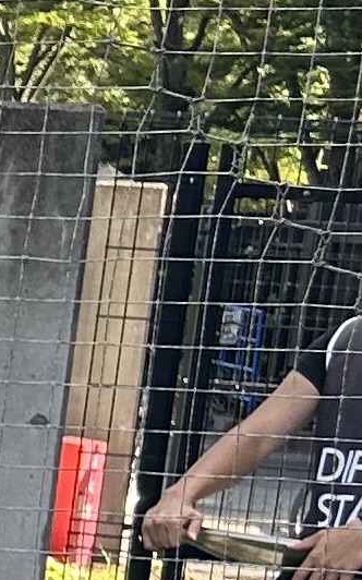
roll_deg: -2.7
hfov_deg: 5.1
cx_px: -1443
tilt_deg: -11.0
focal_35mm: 209
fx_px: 3303
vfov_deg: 9.9
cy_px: 673
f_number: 1.5
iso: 50
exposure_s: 1/493
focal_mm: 5.7
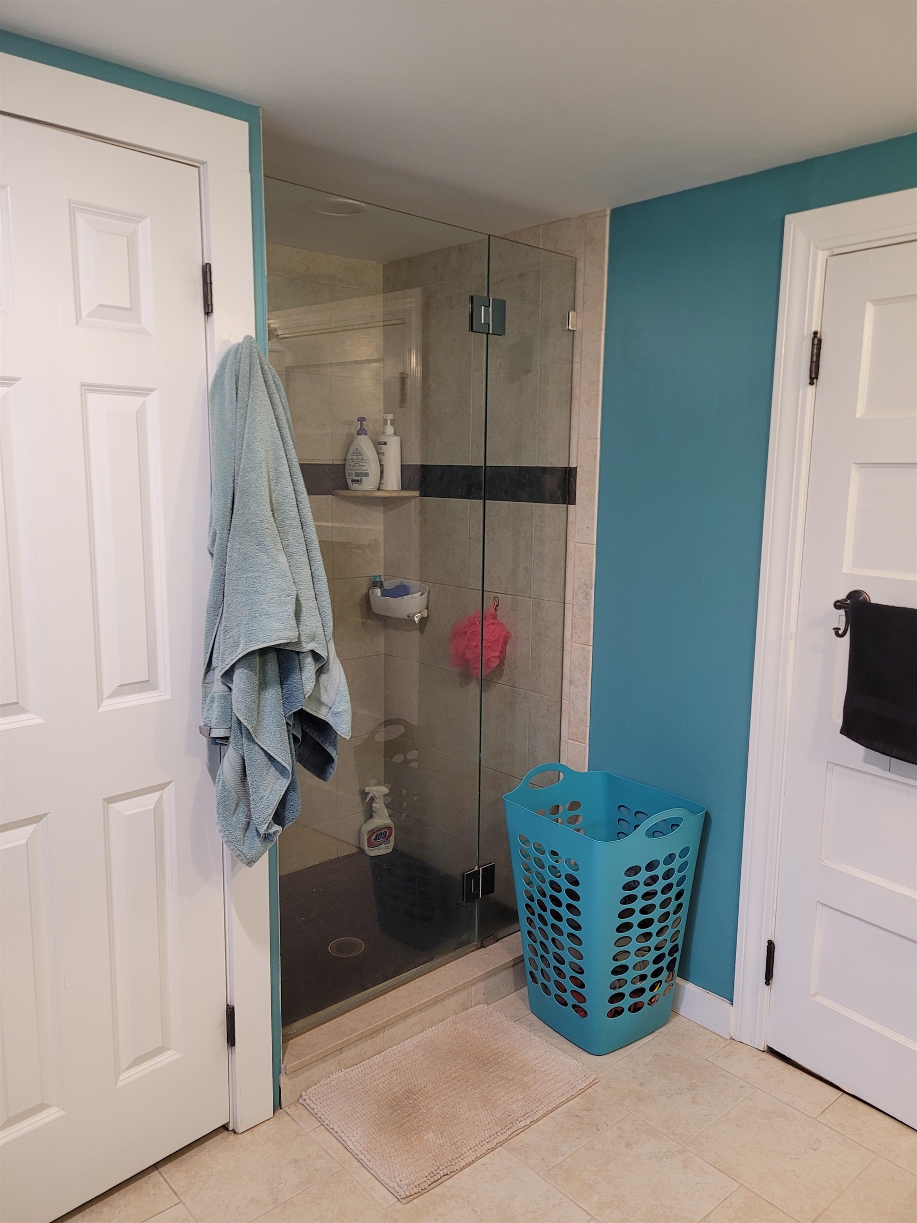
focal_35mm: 26
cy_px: 612
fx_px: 918
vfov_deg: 67.3
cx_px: 458
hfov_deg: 53.1
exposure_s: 1/40
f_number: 1.8
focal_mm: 5.4
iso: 200
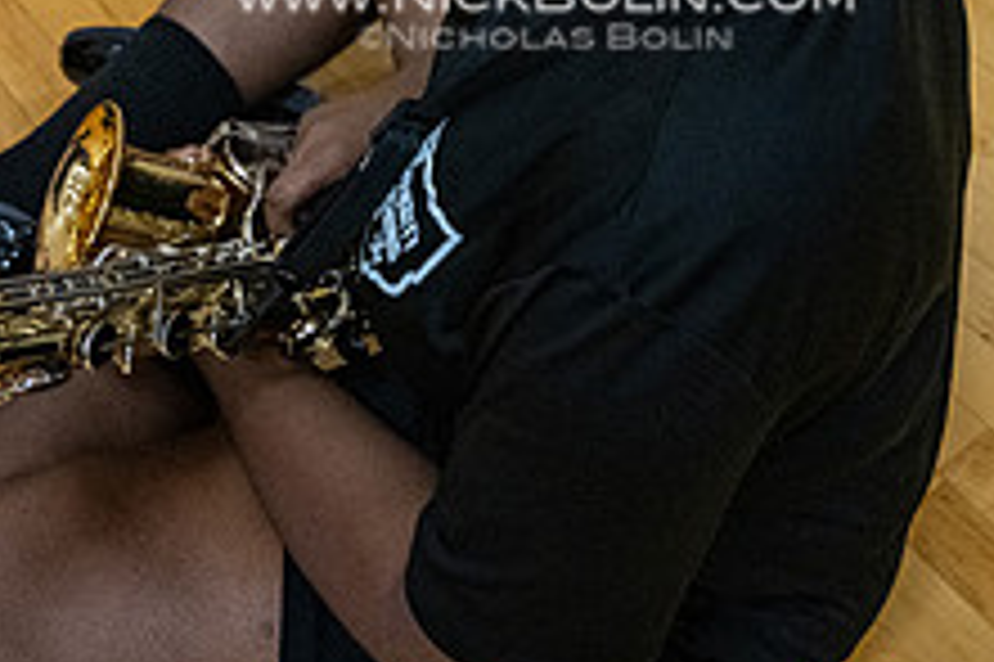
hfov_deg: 31.9
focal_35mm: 63
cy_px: -164
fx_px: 1738
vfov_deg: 20.0
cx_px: 544
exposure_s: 1/800
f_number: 4
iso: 8000
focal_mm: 24
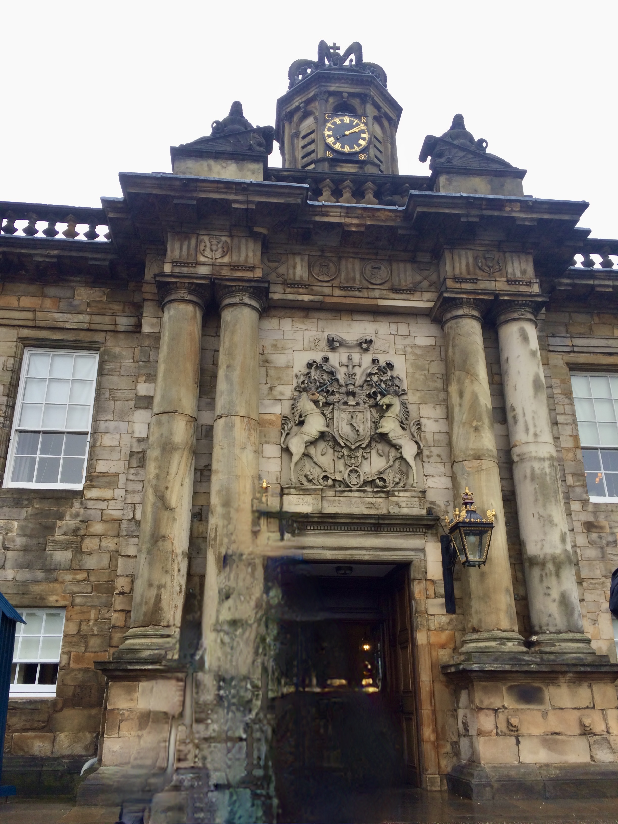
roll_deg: -0.3
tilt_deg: +23.1
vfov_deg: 61.7
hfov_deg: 48.2
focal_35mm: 29
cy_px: 412
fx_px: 690
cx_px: 309
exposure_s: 1/119
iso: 32
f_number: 2.2
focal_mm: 4.15
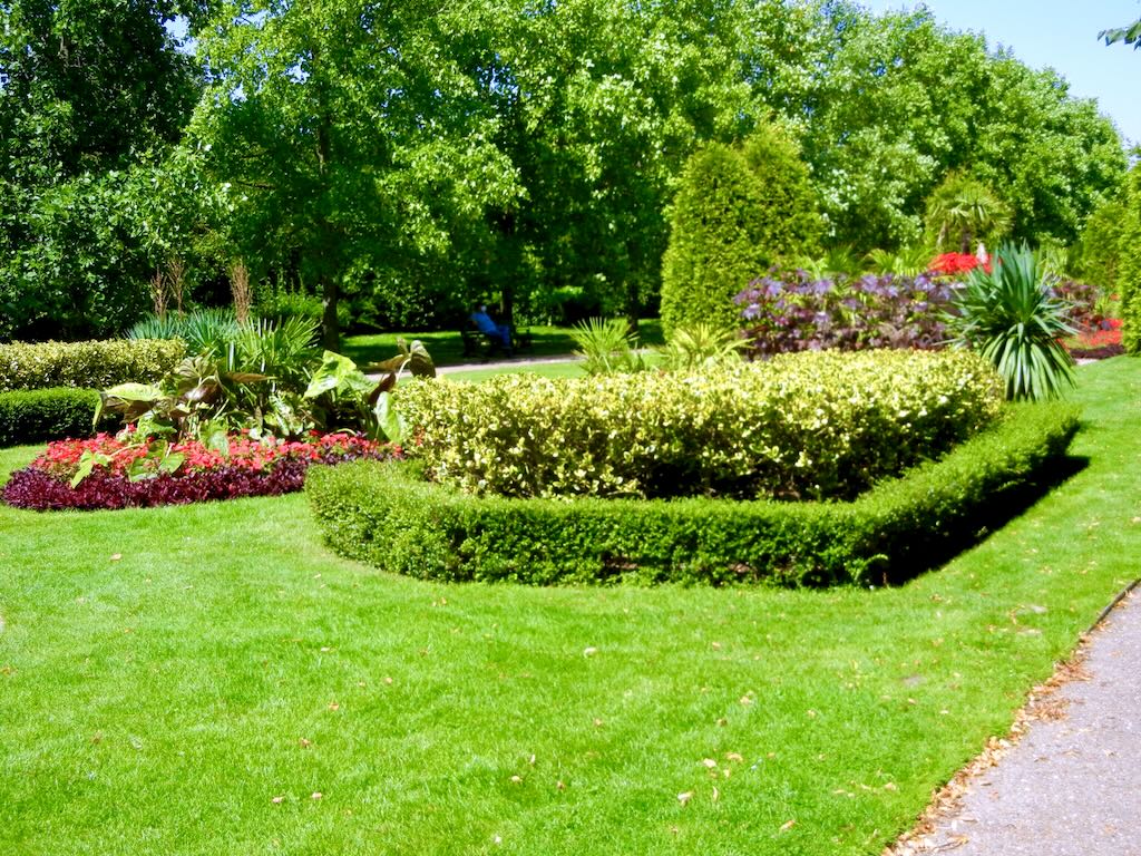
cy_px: 428
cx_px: 570
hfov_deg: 36.8
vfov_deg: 28.0
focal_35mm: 52
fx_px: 1714
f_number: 3.9
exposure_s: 1/581
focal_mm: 9.3
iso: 160
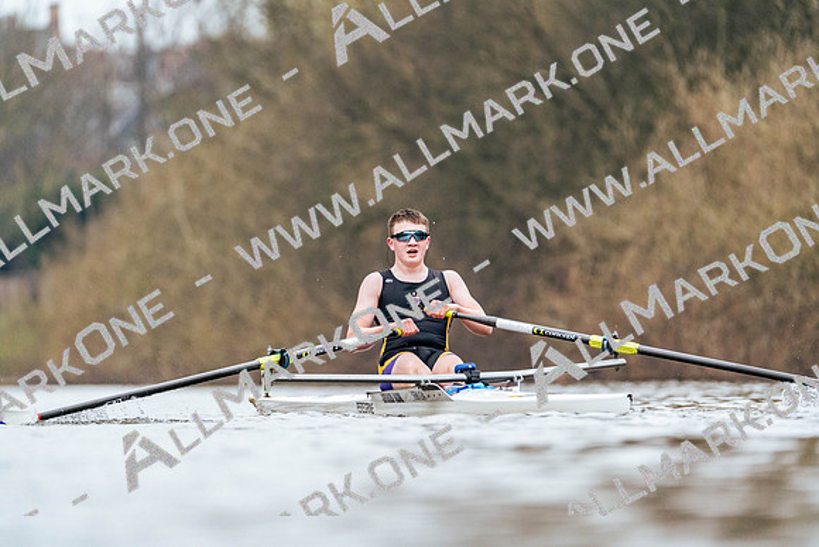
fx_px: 10877
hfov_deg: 4.3
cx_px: 410
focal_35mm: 478
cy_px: 274
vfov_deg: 2.9
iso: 4000
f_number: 6.3
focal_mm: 478
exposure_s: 1/1600
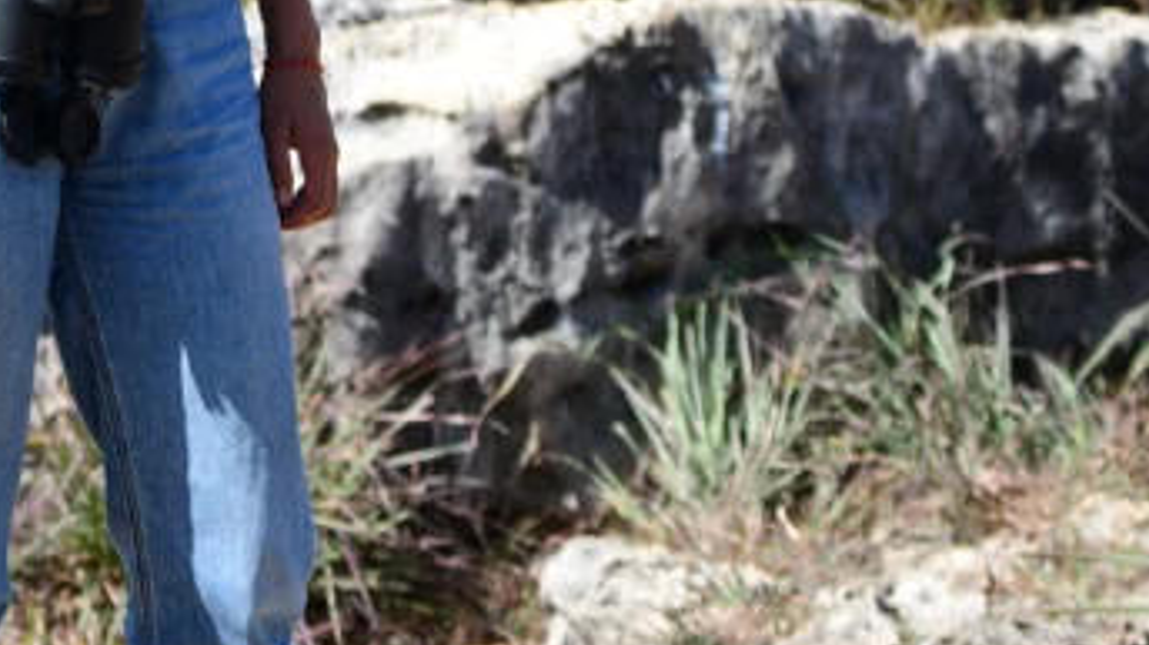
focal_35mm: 702
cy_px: -470
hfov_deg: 3.1
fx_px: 21374
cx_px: 194
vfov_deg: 1.7
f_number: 6.3
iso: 640
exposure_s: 1/1600
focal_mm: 150
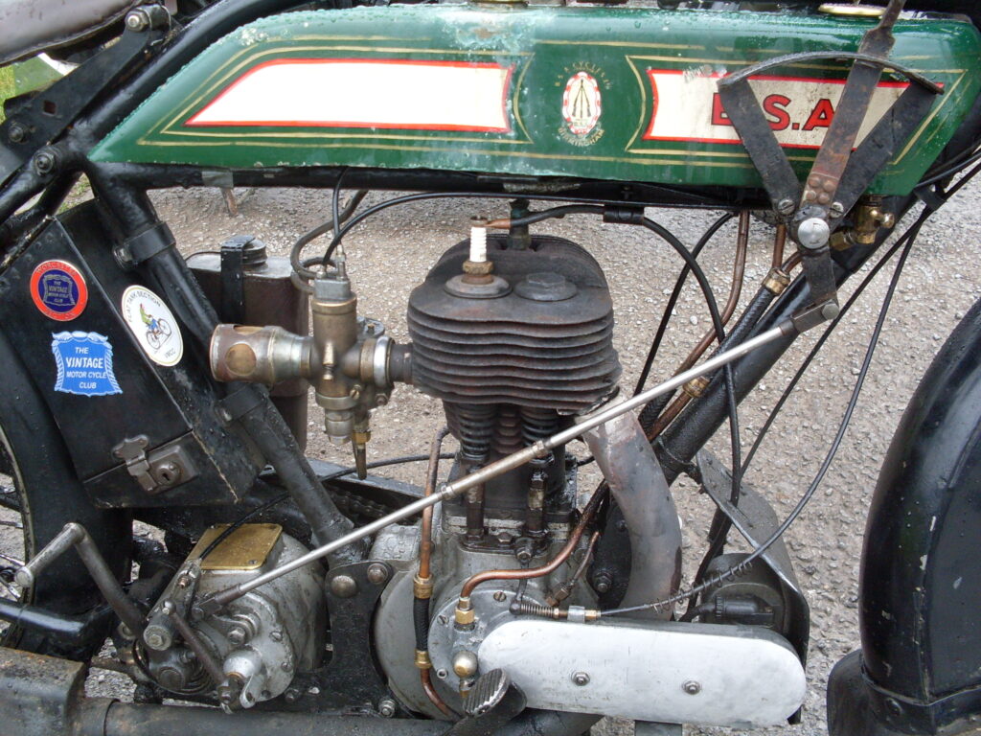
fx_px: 1077
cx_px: 490
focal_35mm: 38
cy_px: 368
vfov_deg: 37.7
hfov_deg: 49.0
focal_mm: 6.3
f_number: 2.8
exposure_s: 1/180
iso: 80
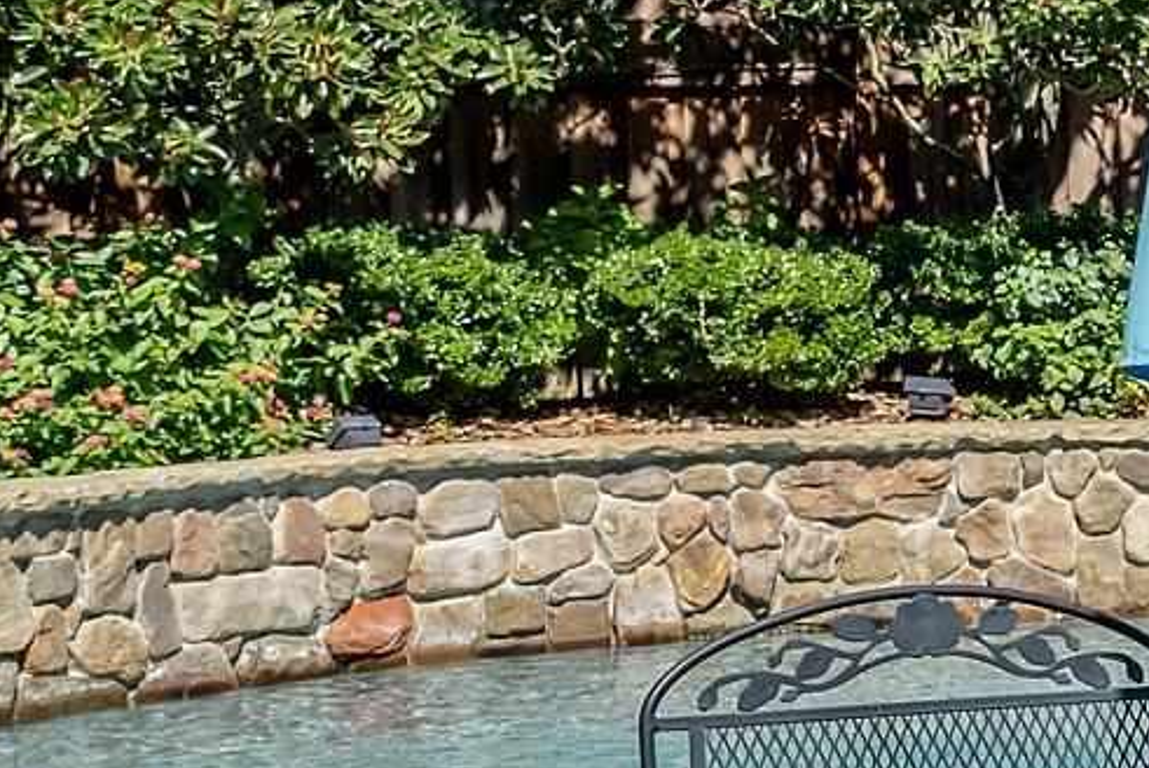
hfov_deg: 12.7
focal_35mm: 117
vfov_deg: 11.7
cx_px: 2902
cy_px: 273
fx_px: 3736
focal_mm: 23
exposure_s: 1/1600
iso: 800
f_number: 8
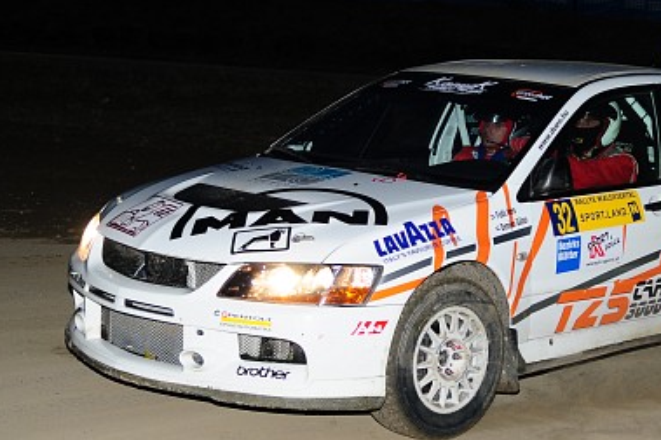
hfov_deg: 27.1
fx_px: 1358
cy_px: 218
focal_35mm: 74
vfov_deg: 18.4
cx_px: 469
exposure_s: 1/200
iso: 320
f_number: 2.8
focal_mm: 26
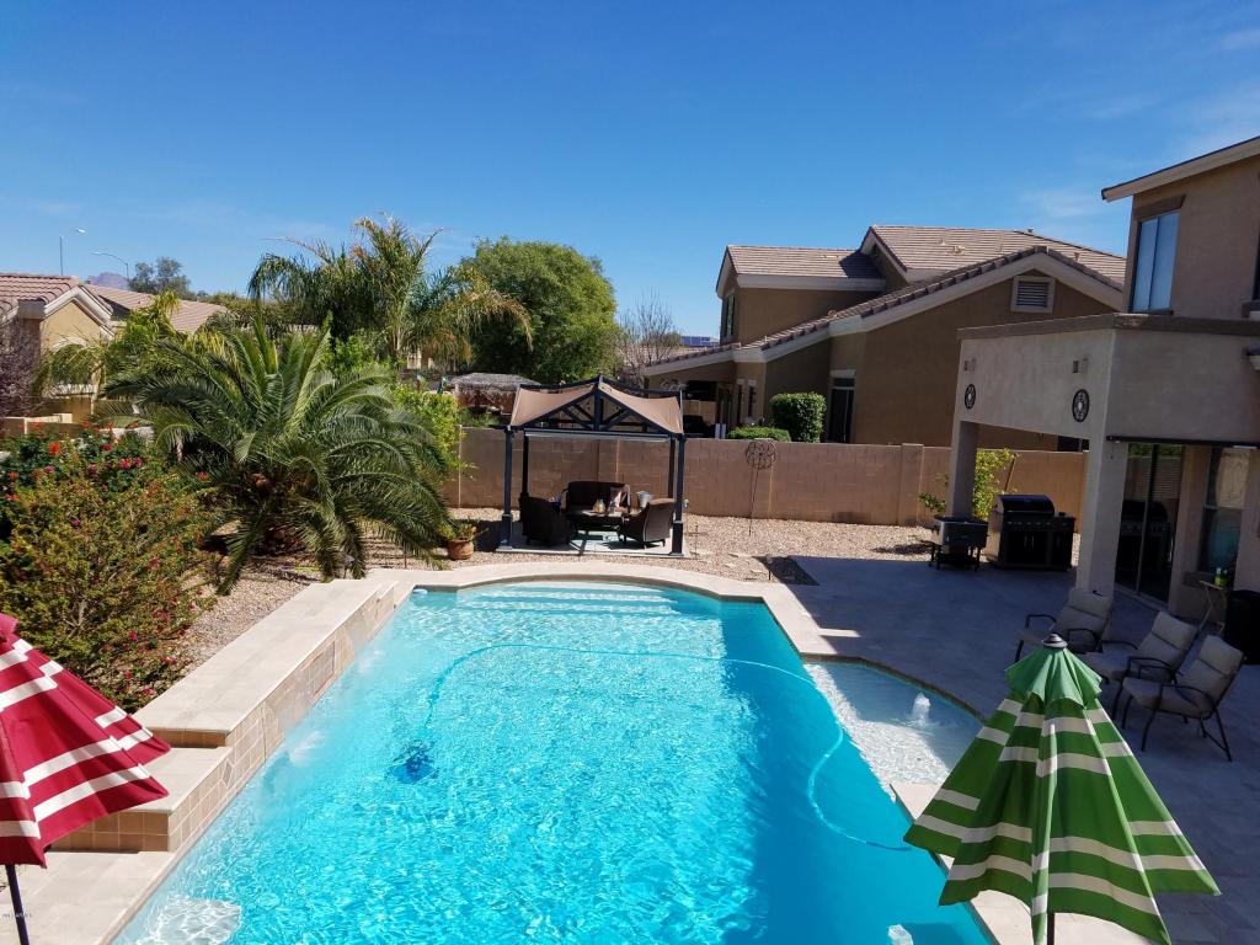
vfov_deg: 53.1
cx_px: 630
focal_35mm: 26
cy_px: 472
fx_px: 946
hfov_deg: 67.3
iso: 50
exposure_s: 1/3040
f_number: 1.7
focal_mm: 4.2
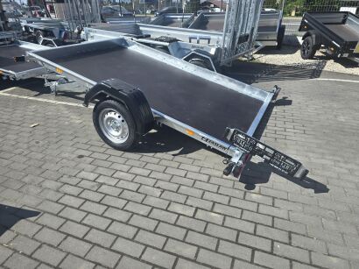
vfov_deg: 58.8
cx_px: 180
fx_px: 238
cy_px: 134
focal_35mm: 23
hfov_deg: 74.0
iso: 12
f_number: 1.7
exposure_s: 1/664
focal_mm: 6.3
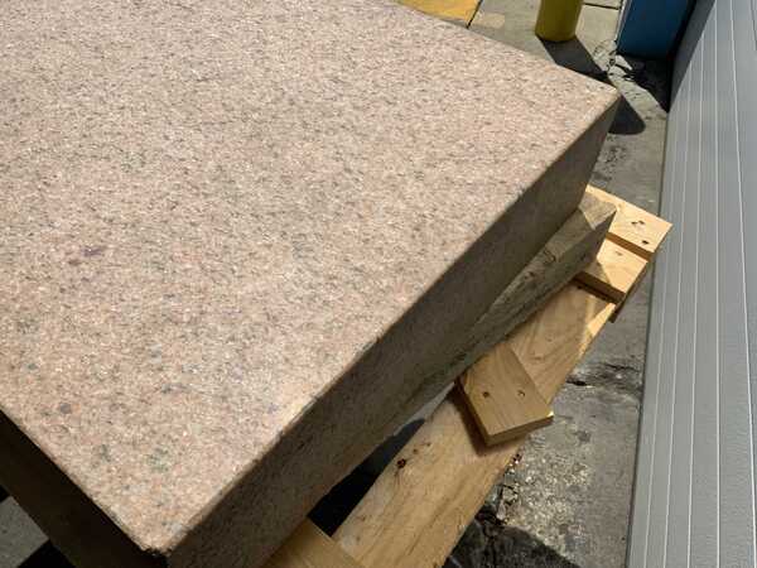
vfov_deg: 48.2
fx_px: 634
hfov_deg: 61.7
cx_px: 378
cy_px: 284
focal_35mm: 29
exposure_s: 1/5814
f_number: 1.8
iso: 20
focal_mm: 3
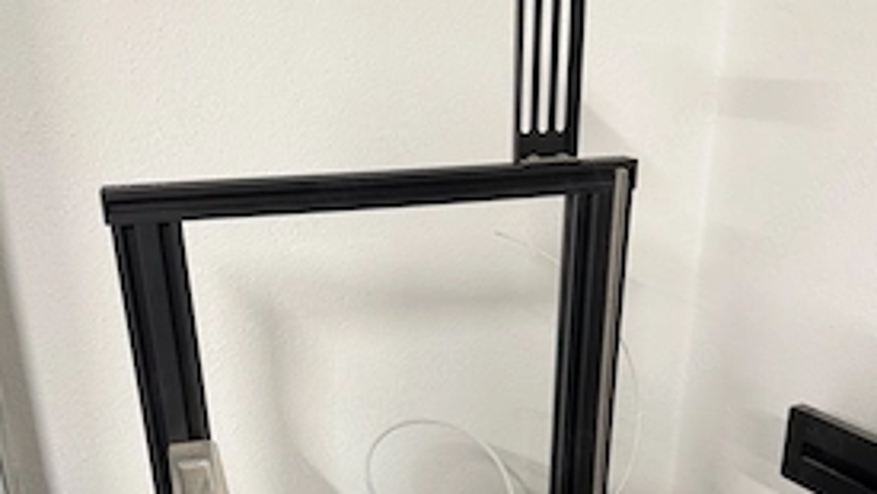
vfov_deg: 29.8
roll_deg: +0.4
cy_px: 456
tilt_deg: -24.2
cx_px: 434
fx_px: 884
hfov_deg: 52.8
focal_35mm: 38
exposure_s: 1/50
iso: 200
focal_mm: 6.76
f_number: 1.78
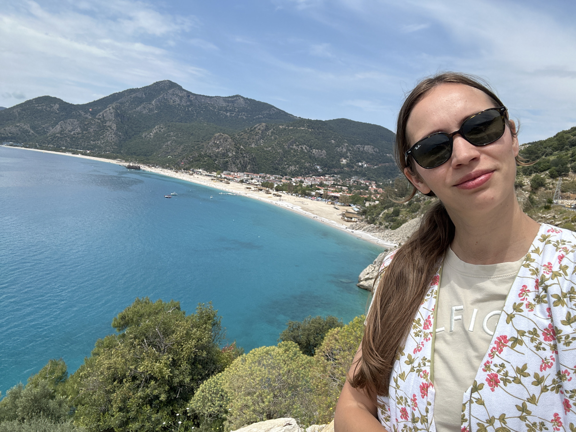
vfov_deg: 58.9
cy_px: 216
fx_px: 383
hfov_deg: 73.9
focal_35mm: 23
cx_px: 288
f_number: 1.9
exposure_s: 1/1348
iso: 25
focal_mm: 2.69
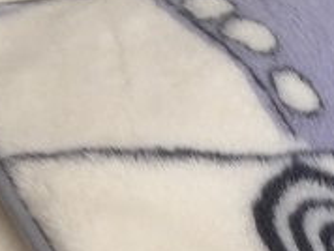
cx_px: 152
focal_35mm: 130
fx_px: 1256
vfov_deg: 10.9
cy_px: 418
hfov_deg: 15.1
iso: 32
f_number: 2.2
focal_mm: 4.15
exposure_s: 1/50
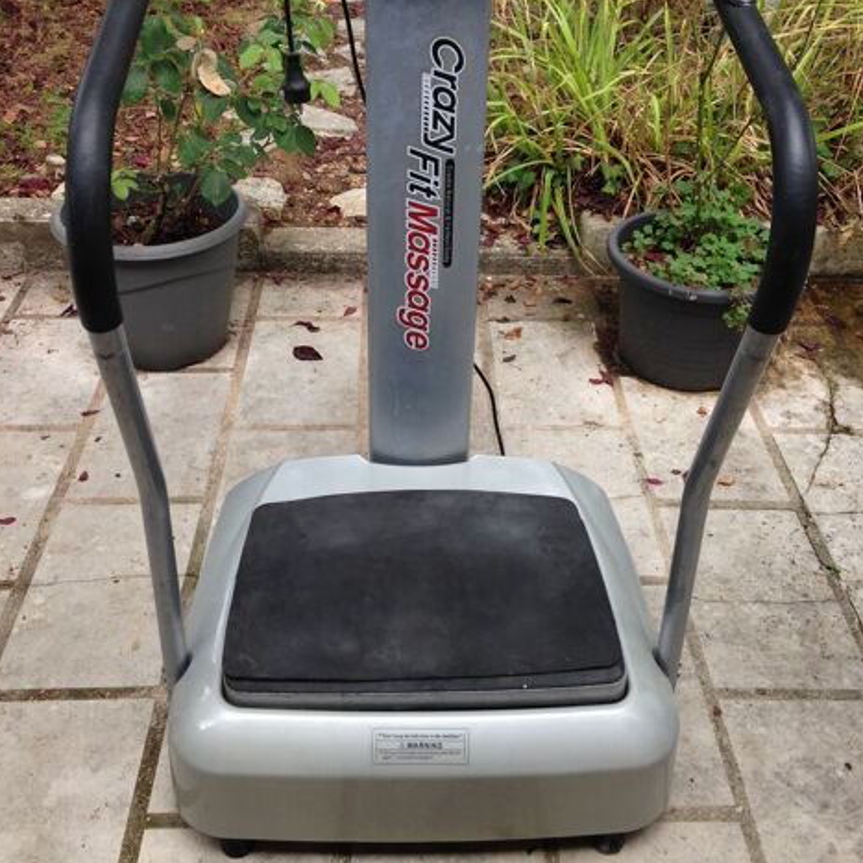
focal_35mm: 40
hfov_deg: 41.9
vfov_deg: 41.5
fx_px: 1128
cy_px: 320
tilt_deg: -31.6
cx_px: 432
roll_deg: +0.4
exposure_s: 1/168
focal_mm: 4.12
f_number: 2.4
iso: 50
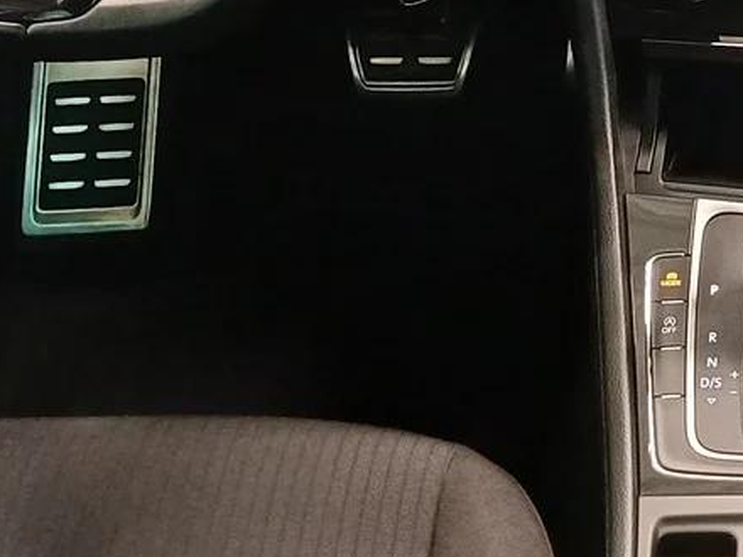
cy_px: -270
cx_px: 804
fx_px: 1953
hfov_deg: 20.6
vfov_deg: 15.1
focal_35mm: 91
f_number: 1.8
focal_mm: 4.65
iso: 500
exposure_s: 1/25
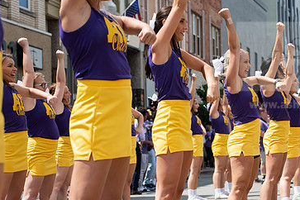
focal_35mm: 112
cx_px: 212
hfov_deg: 18.2
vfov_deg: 12.2
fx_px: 933
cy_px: 122
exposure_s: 1/800
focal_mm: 70
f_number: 5.6
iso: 200
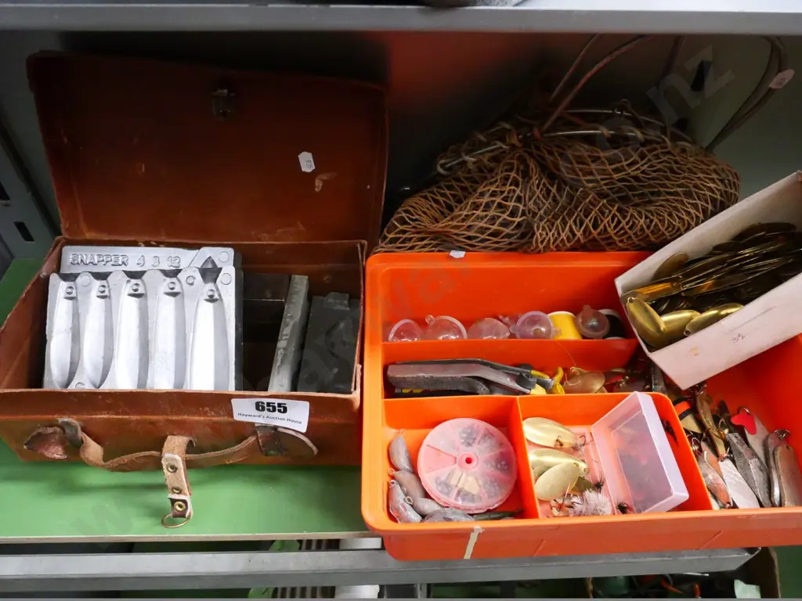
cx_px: 401
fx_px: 556
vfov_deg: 56.8
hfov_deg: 71.6
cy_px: 300
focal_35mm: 24
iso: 6400
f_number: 5.6
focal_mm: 12
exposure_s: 1/160
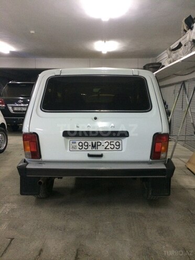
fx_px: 218
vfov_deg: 61.7
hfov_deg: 48.2
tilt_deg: -8.7
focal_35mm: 29
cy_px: 130
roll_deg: -0.4
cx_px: 98
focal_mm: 4.15
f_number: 2.2
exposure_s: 1/25
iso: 320
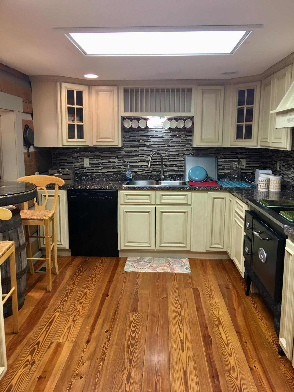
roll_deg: -0.4
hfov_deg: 48.2
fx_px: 328
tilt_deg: -8.8
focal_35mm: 29
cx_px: 147
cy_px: 196
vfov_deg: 61.7
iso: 25
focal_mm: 4.15
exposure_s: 1/15
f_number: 2.2
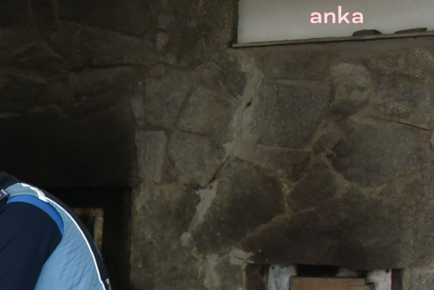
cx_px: -273
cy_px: 407
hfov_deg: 16.9
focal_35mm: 106
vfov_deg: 12.4
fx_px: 1278
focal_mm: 32
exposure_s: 1/60
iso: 1250
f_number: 7.1
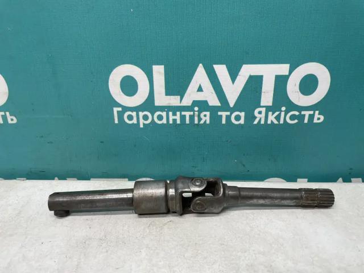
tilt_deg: -22.7
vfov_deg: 53.1
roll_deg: +1.9
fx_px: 273
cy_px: 136
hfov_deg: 67.3
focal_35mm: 26
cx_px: 182
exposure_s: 1/100
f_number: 1.6
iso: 100
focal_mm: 4.2
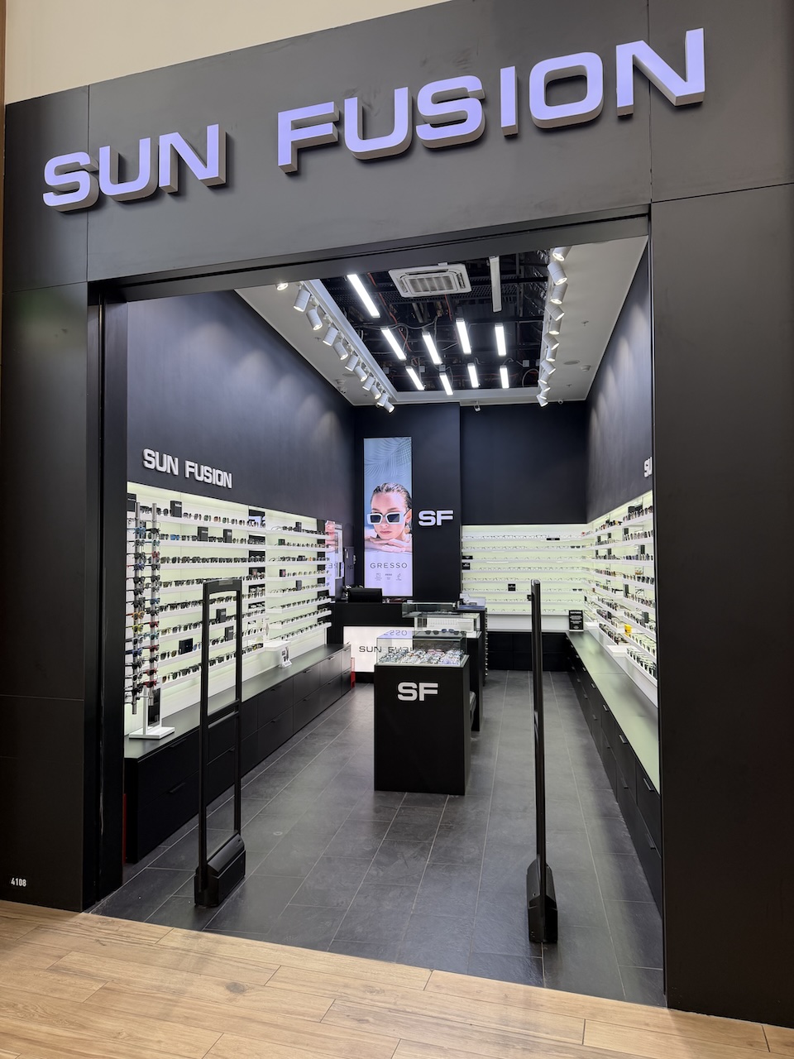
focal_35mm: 24
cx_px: 397
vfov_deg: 71.6
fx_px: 734
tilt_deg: +2.7
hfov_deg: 56.8
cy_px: 530
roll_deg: +1.0
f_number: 1.78
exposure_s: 1/100
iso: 100
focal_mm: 6.76
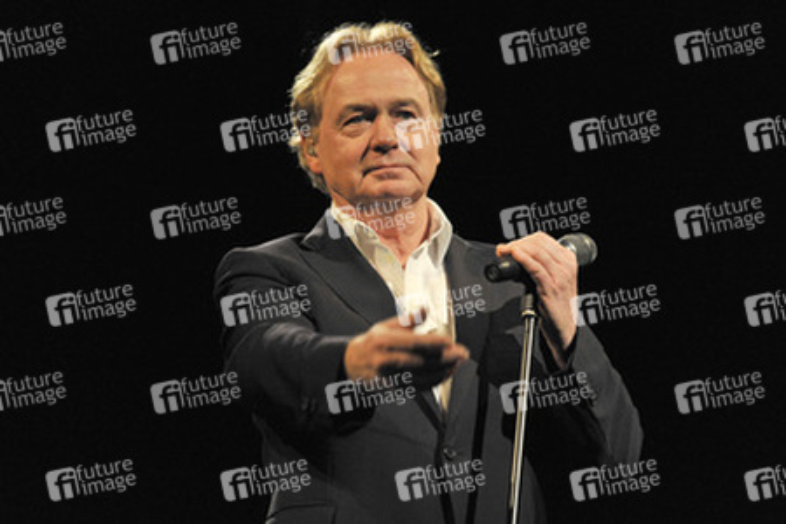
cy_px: 262
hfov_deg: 11.4
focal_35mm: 180
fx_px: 3930
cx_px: 393
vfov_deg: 7.6
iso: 1600
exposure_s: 1/160
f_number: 2.8
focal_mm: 180
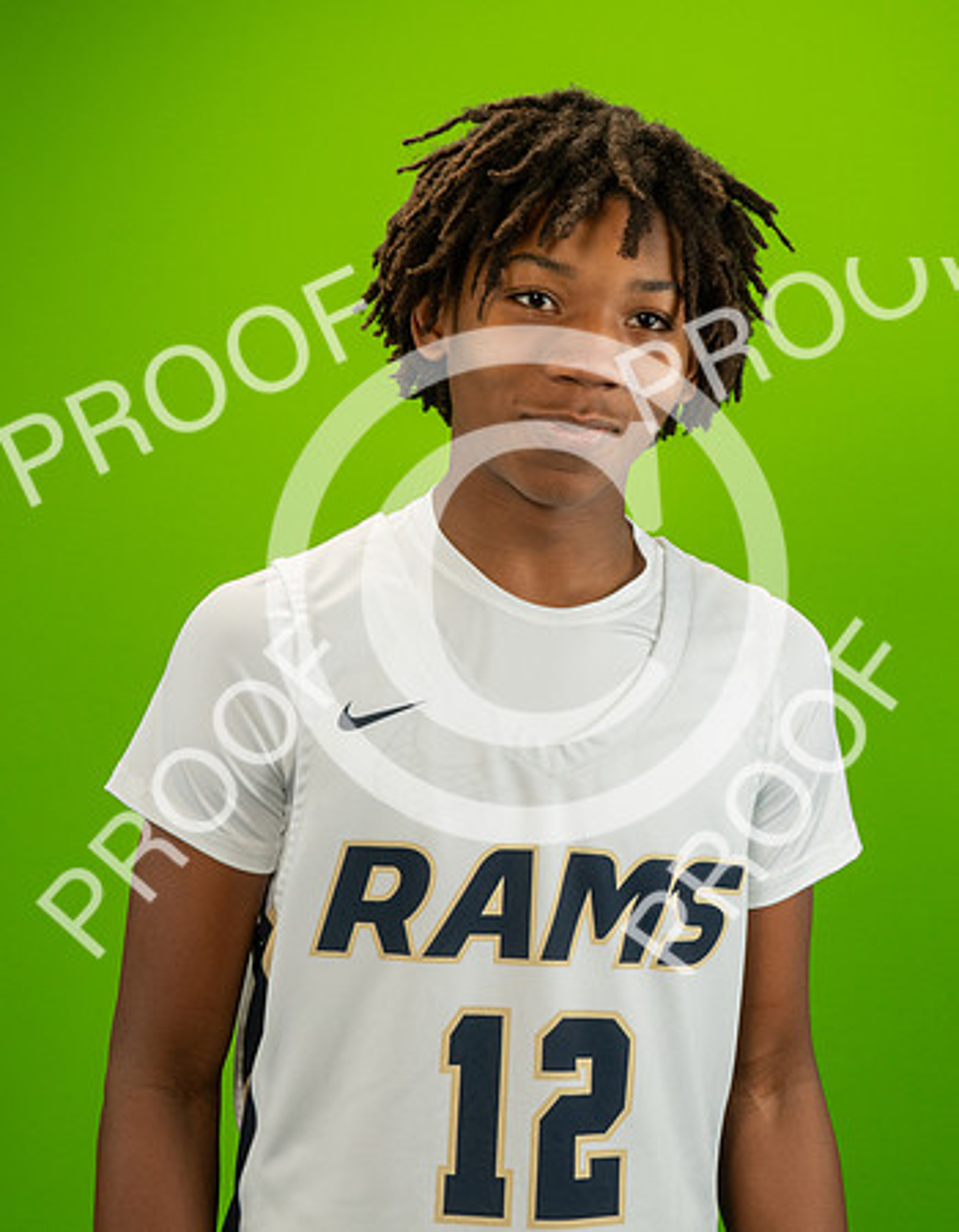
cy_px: 571
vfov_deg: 23.5
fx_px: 2966
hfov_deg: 18.4
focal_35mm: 82
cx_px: 545
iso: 800
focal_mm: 53
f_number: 18
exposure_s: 1/60
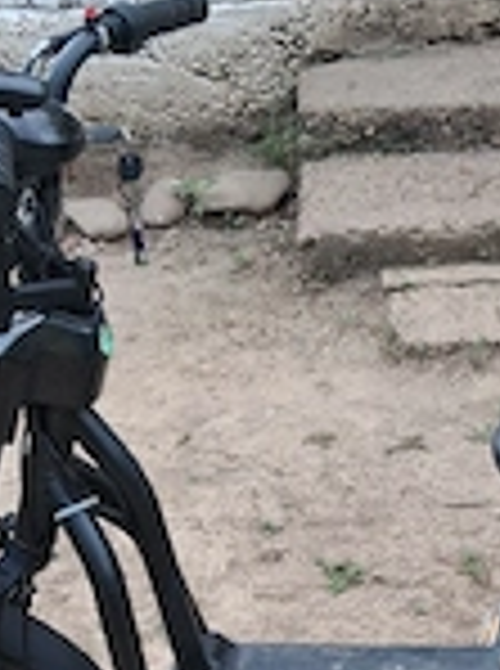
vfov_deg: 26.8
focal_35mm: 70
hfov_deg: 20.8
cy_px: 612
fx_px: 1354
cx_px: 356
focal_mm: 3.98
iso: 40
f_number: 1.8
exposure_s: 1/100
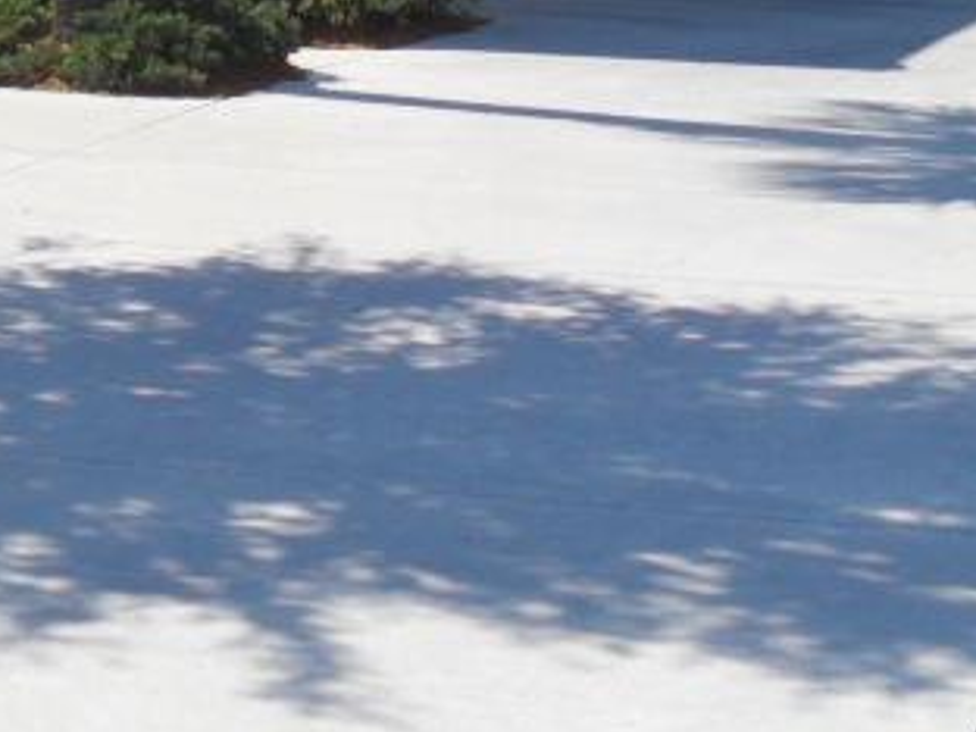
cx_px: 385
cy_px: -457
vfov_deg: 12.1
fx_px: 3242
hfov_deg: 17.1
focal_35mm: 115
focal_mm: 6.3
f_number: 7.6
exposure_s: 1/180
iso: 80
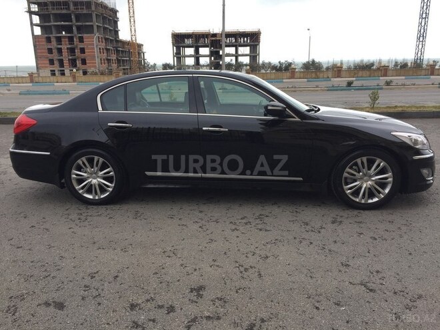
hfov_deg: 61.7
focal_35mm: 29
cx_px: 220
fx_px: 369
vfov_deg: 48.2
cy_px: 165
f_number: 2.2
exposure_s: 1/293
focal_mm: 4.15
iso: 32
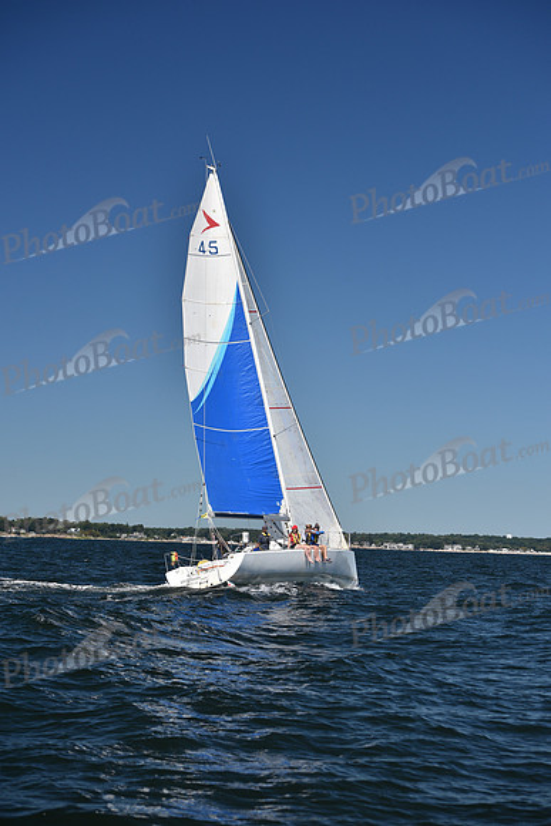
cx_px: 276
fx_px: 1606
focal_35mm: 70
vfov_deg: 28.8
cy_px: 413
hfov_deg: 19.5
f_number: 5.6
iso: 200
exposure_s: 1/800
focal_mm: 70
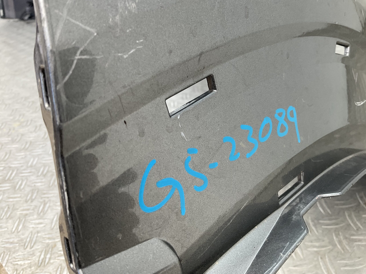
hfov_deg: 61.7
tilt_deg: -38.1
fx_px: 307
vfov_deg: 48.2
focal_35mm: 29
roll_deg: +5.1
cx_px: 183
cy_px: 137
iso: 25
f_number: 1.8
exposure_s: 1/100
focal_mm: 3
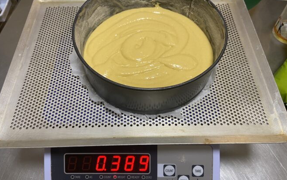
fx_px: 219
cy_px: 87
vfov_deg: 44.5
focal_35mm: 28
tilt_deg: -58.9
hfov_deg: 66.5
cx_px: 142
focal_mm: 4.25
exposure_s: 1/50
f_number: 1.8
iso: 100
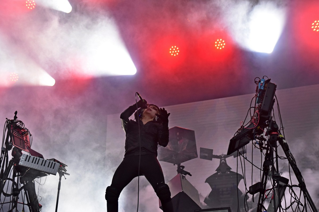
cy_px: 106
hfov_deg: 33.4
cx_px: 160
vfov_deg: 22.6
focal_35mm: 60
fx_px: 532
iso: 1250
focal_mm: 40
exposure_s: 1/4000
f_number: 2.8
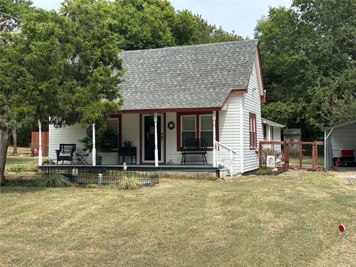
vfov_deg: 30.3
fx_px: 494
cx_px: 178
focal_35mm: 48
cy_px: 134
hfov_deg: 39.7
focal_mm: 6.86
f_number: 1.78
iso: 64
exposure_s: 1/2532
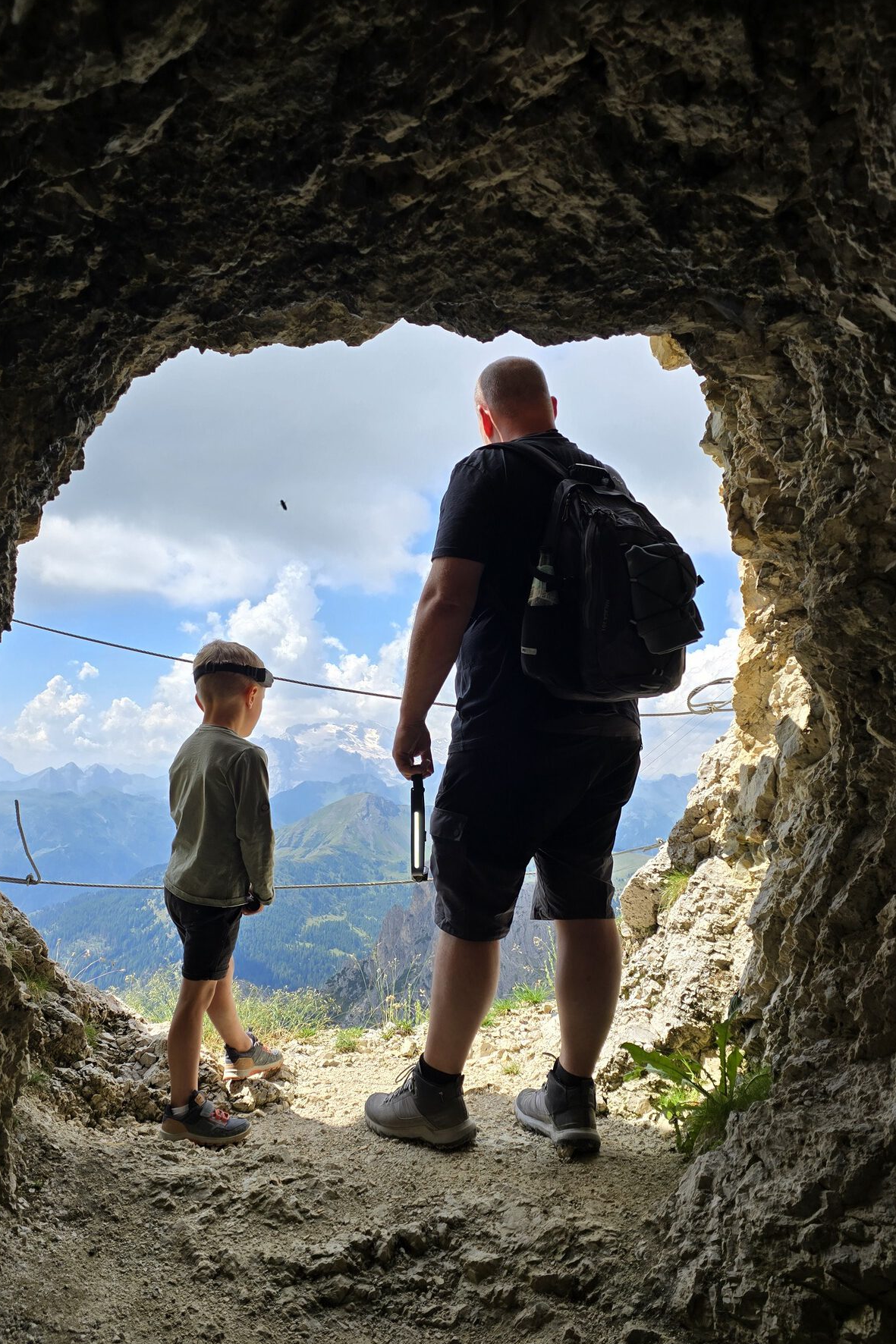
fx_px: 1008
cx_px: 413
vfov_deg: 67.3
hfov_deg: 47.9
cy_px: 714
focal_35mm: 27
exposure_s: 1/532
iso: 12
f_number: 1.7
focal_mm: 6.3
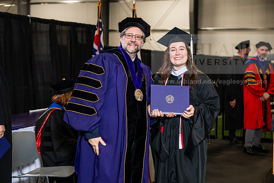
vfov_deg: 19.5
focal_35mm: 70
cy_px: 92
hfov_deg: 28.8
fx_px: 533
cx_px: 137
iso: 1250
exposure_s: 1/200
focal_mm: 70
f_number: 4.5
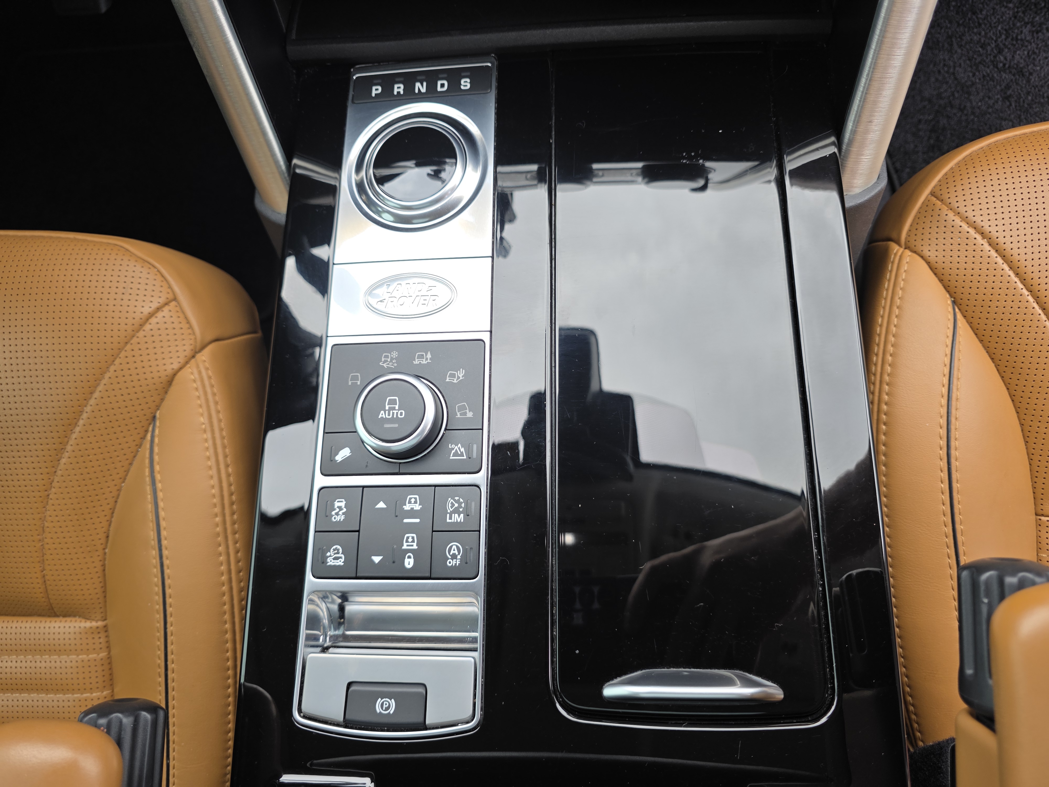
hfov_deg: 73.9
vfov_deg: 58.9
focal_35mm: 23
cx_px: 524
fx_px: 697
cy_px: 394
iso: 50
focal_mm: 6.3
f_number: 1.7
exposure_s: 1/359
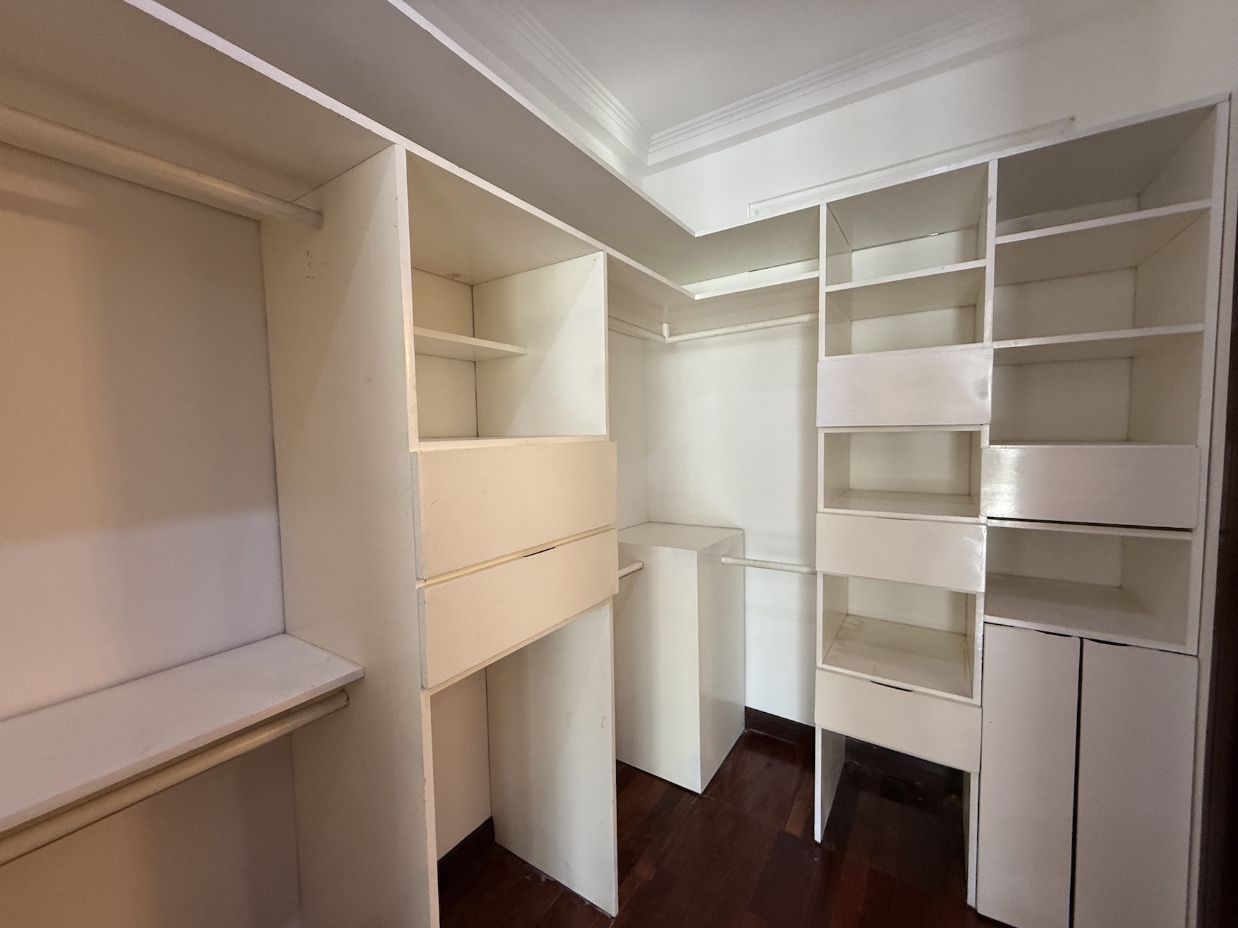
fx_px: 501
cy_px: 464
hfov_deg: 102.1
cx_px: 619
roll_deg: +1.5
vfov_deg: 85.7
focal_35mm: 14
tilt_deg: -2.8
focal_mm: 2.22
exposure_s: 1/99
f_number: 2.2
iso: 250
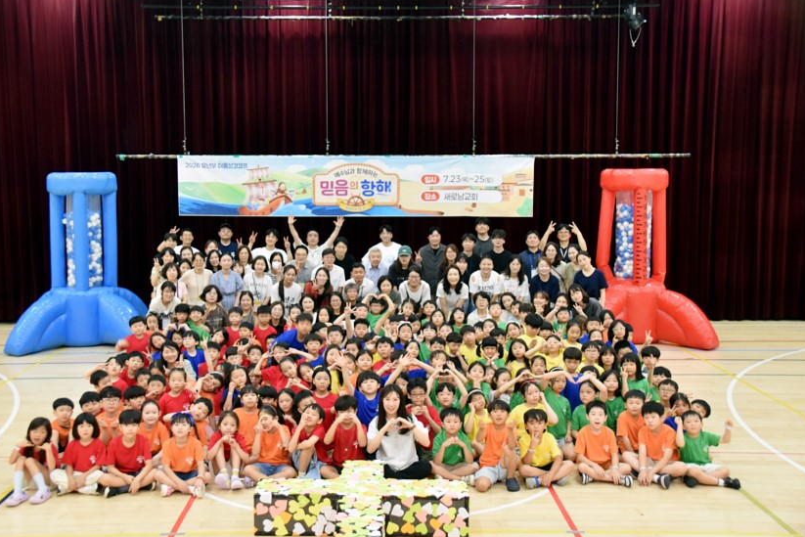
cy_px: 269
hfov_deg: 41.4
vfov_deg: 28.3
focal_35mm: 48
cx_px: 373
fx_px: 1063
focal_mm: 29
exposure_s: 1/60
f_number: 4
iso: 1250
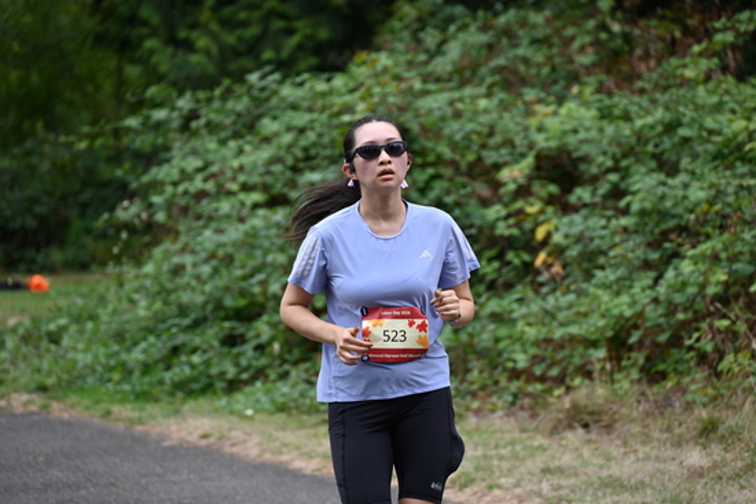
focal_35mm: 200
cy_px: 252
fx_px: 4201
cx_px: 378
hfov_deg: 10.3
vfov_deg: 6.9
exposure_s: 1/400
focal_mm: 200
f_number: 6.3
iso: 400
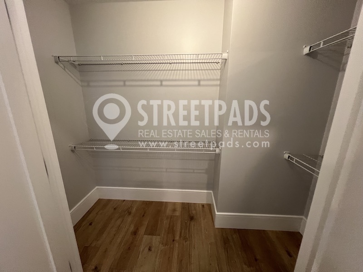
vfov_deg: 89.9
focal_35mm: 13
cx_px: 182
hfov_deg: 106.2
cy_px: 136
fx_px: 136
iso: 250
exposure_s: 1/120
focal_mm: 1.57
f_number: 1.8
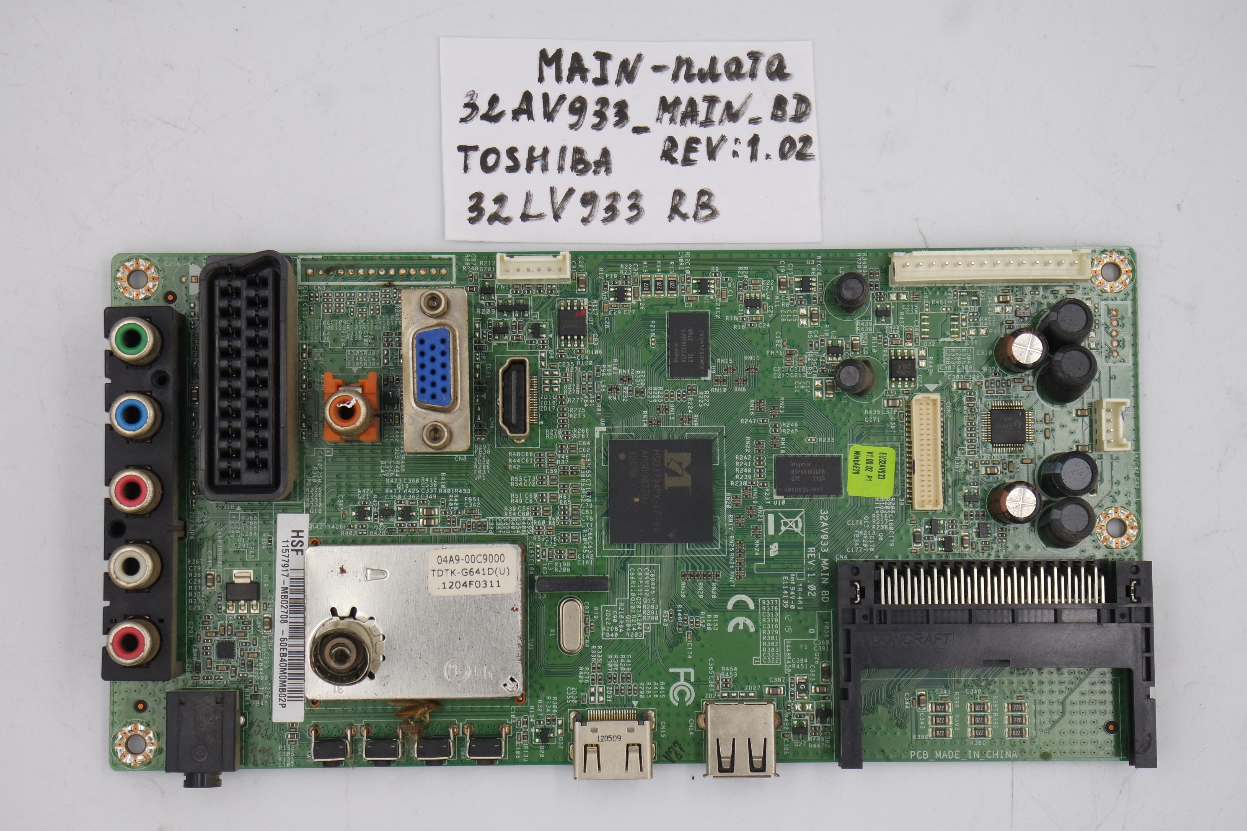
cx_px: 624
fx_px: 2494
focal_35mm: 72
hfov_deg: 28.1
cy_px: 416
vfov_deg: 18.9
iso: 200
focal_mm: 27
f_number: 5.6
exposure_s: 1/100
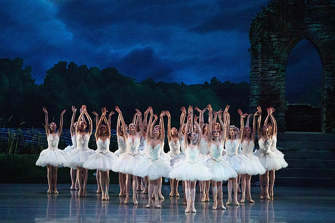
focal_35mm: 192
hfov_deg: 10.7
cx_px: 158
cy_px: 116
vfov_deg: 7.1
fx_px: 1789
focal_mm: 179
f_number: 5.6
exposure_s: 1/250
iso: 8000
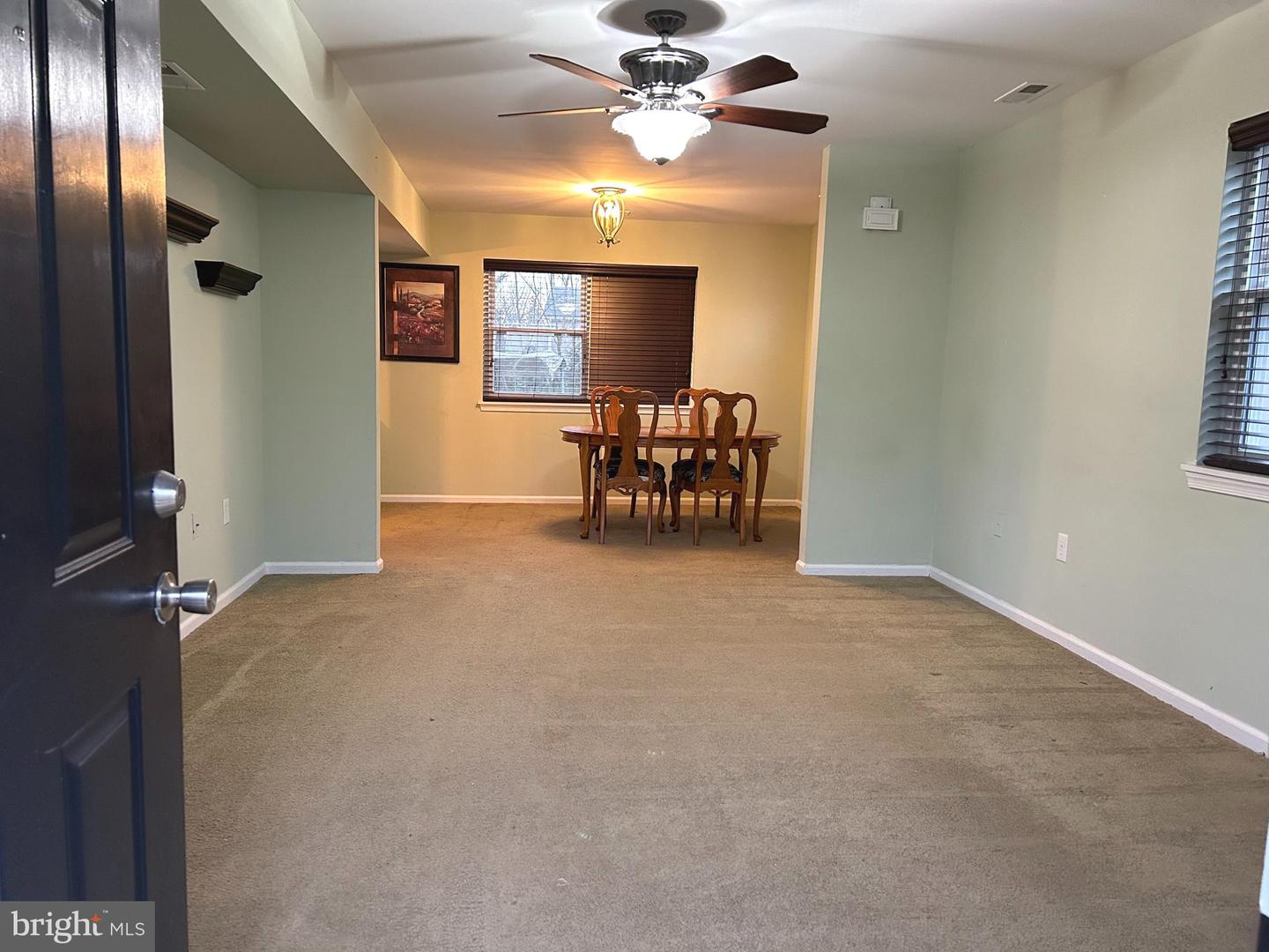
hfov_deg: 67.3
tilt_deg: -7.3
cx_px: 634
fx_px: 953
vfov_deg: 53.1
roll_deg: -1.5
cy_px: 476
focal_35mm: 26
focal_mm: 5.7
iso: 400
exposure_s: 1/60
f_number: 1.5
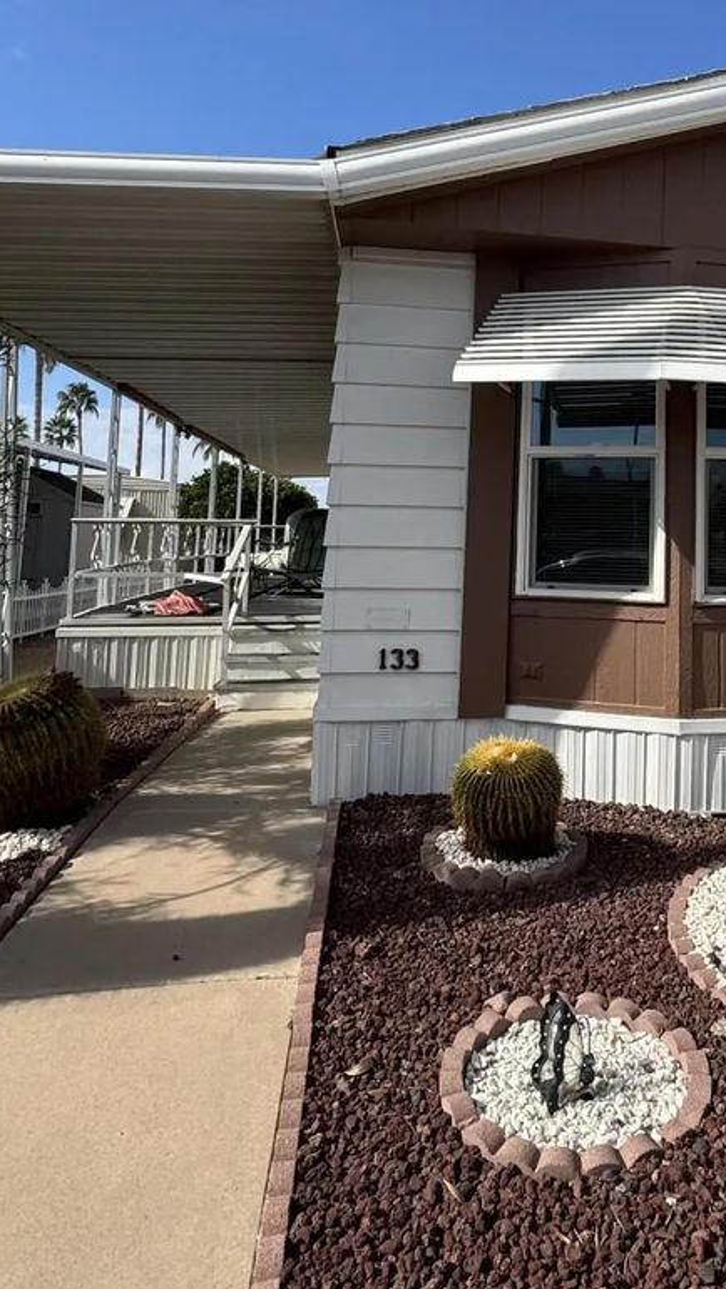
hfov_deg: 41.2
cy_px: 446
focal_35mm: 27
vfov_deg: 68.2
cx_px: 574
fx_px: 924
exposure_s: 1/1672
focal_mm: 2.22
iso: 50
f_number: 2.2
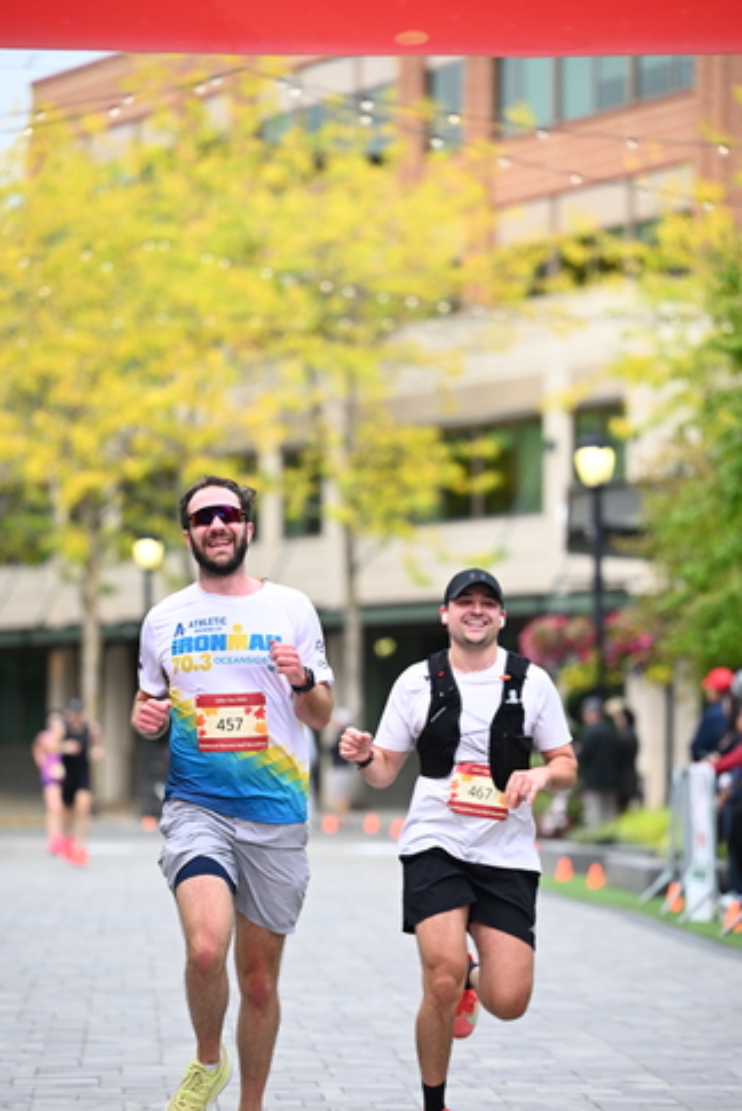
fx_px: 4723
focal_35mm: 153
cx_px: 345
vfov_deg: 13.4
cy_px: 621
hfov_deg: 9.0
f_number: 2.8
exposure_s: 1/2000
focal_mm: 135
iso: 1000
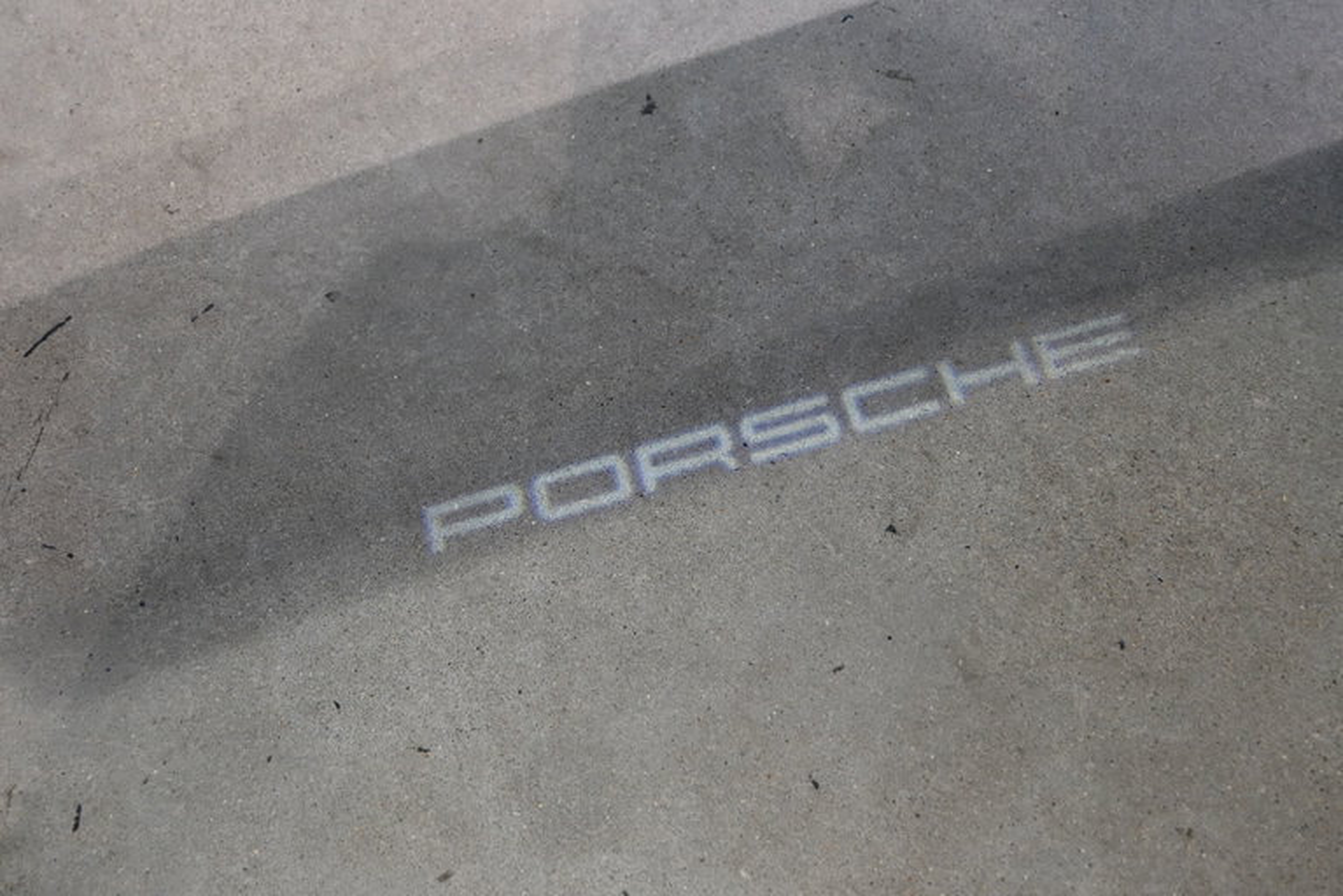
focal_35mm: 51
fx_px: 1903
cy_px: 448
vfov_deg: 26.5
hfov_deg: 38.9
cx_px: 672
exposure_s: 1/125
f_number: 5
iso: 1250
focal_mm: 34
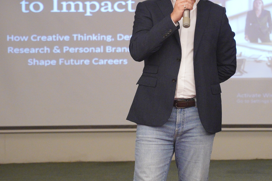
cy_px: 44
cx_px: 160
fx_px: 1428
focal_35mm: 189
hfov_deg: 10.9
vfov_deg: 7.3
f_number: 2.8
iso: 5000
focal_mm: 70
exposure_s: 1/125
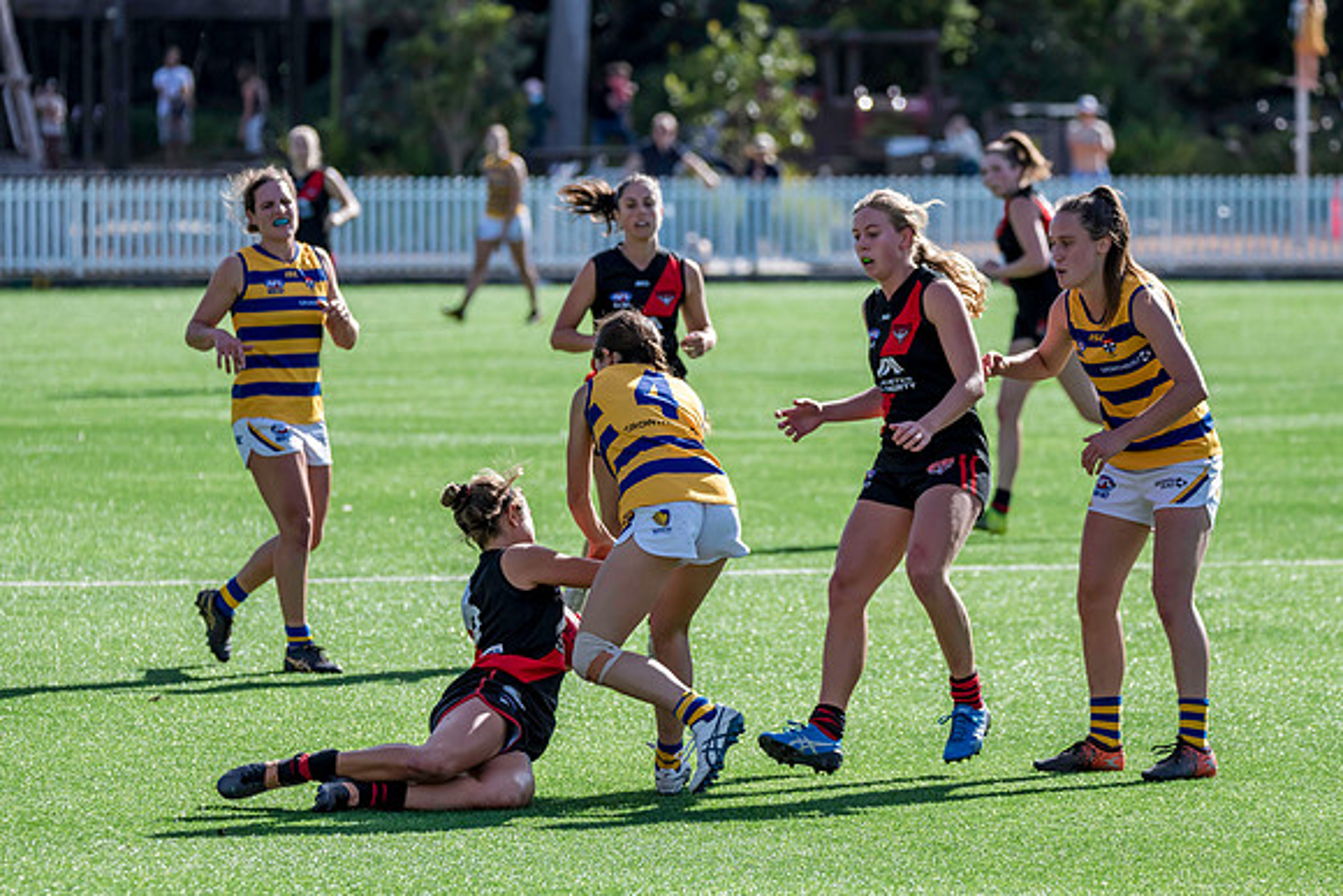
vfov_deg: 4.7
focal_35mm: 295
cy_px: 453
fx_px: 11010
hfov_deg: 7.0
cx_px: 614
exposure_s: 1/1600
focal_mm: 260
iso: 800
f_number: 7.1
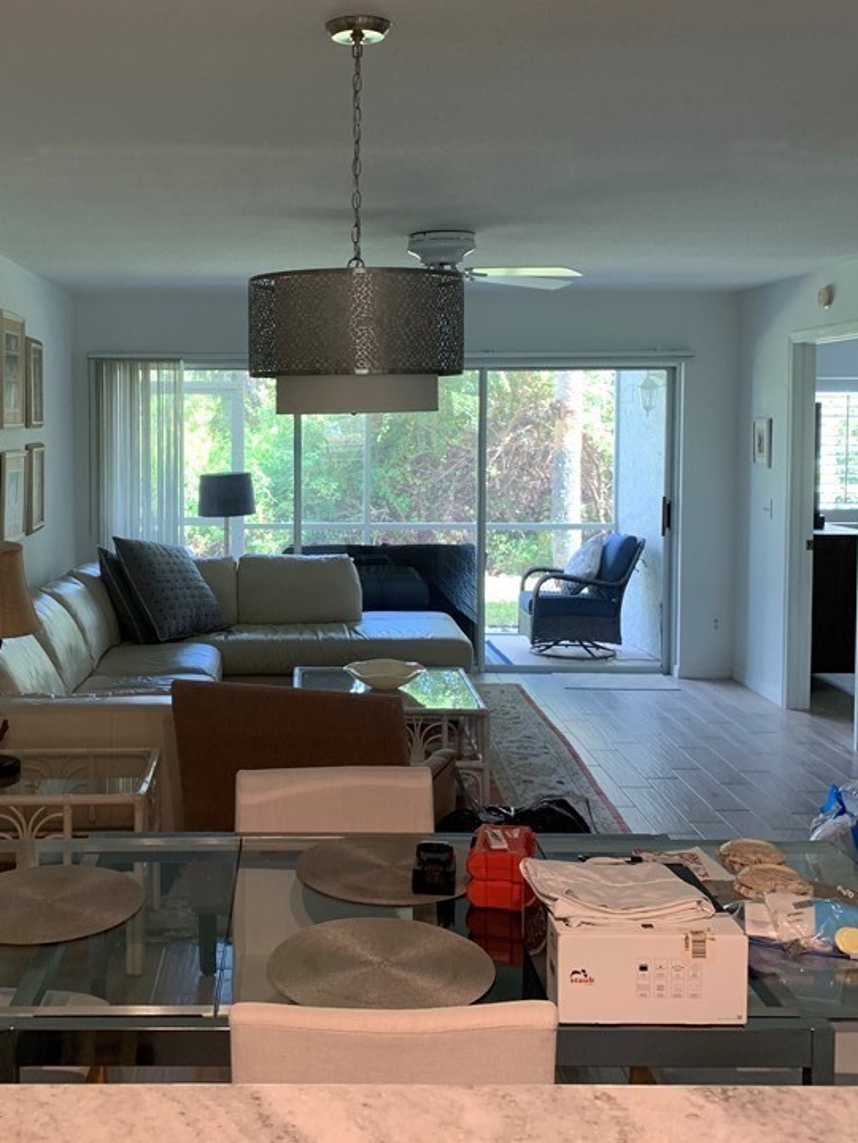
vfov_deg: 50.0
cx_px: 288
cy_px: 489
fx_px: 1223
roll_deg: +0.0
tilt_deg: -2.9
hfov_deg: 38.2
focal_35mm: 37
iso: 100
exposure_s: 1/60
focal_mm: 4.25
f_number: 1.8
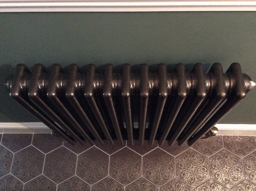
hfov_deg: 56.9
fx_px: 236
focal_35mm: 32
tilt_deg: -66.4
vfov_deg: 44.0
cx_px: 128
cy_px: 96
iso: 800
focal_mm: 3.3
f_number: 2.4
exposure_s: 1/17
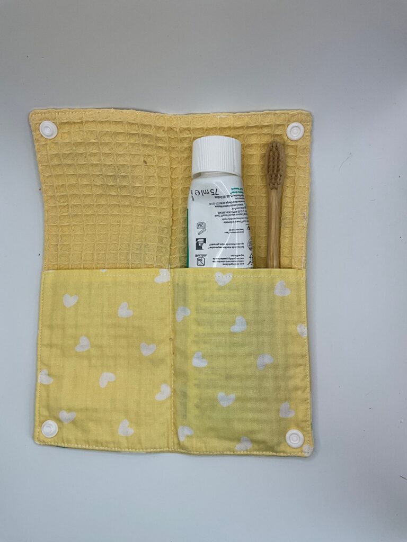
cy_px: 271
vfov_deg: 61.7
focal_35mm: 29
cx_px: 204
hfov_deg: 48.2
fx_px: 455
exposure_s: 1/450
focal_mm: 3
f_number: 1.8
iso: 25
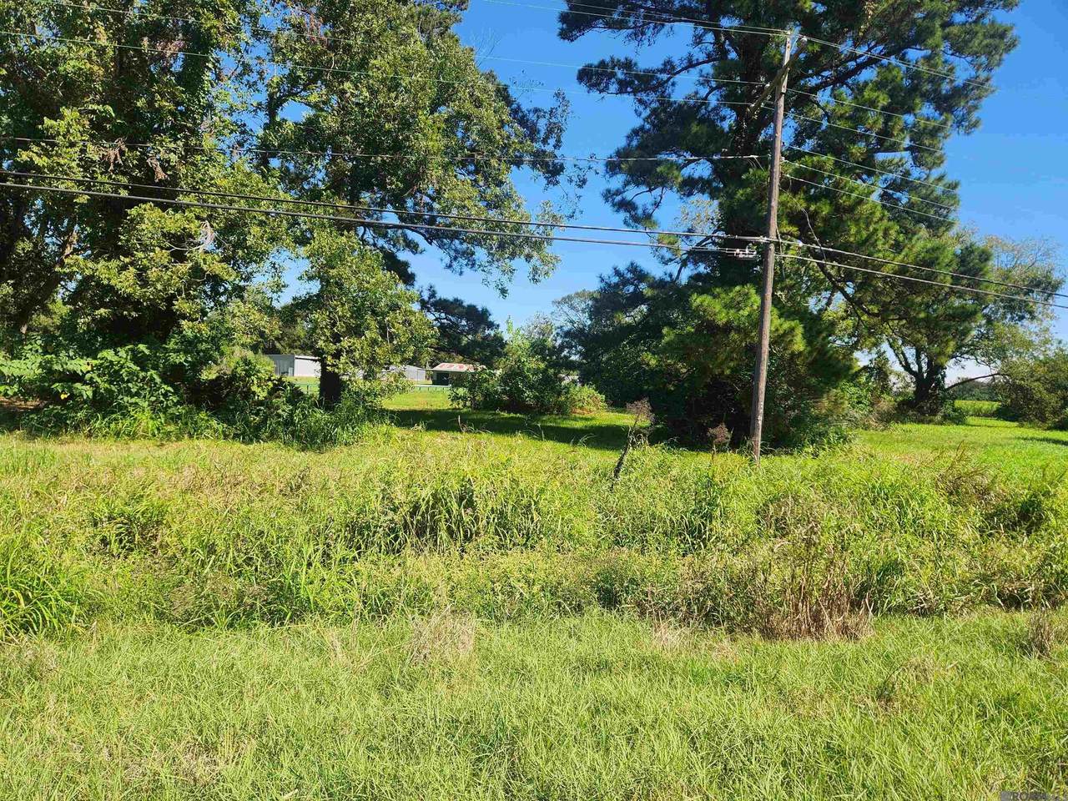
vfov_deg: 58.9
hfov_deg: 73.9
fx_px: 710
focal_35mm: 23
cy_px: 400
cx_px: 534
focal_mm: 5.4
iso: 20
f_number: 1.8
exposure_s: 1/973
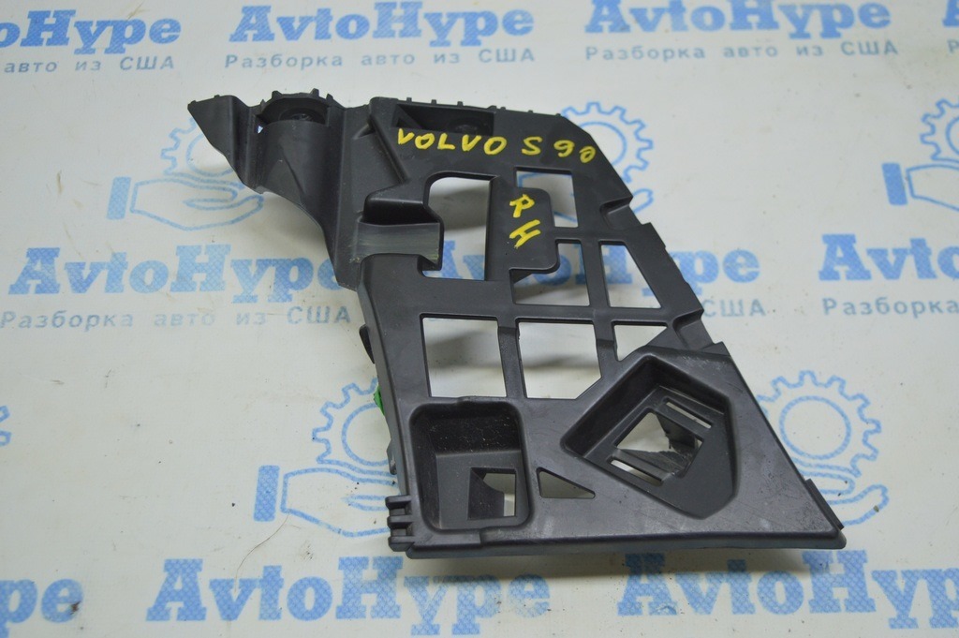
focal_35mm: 48
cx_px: 480
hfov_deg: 41.1
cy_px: 319
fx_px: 1278
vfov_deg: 28.0
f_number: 4.5
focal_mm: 32
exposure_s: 1/50
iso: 400
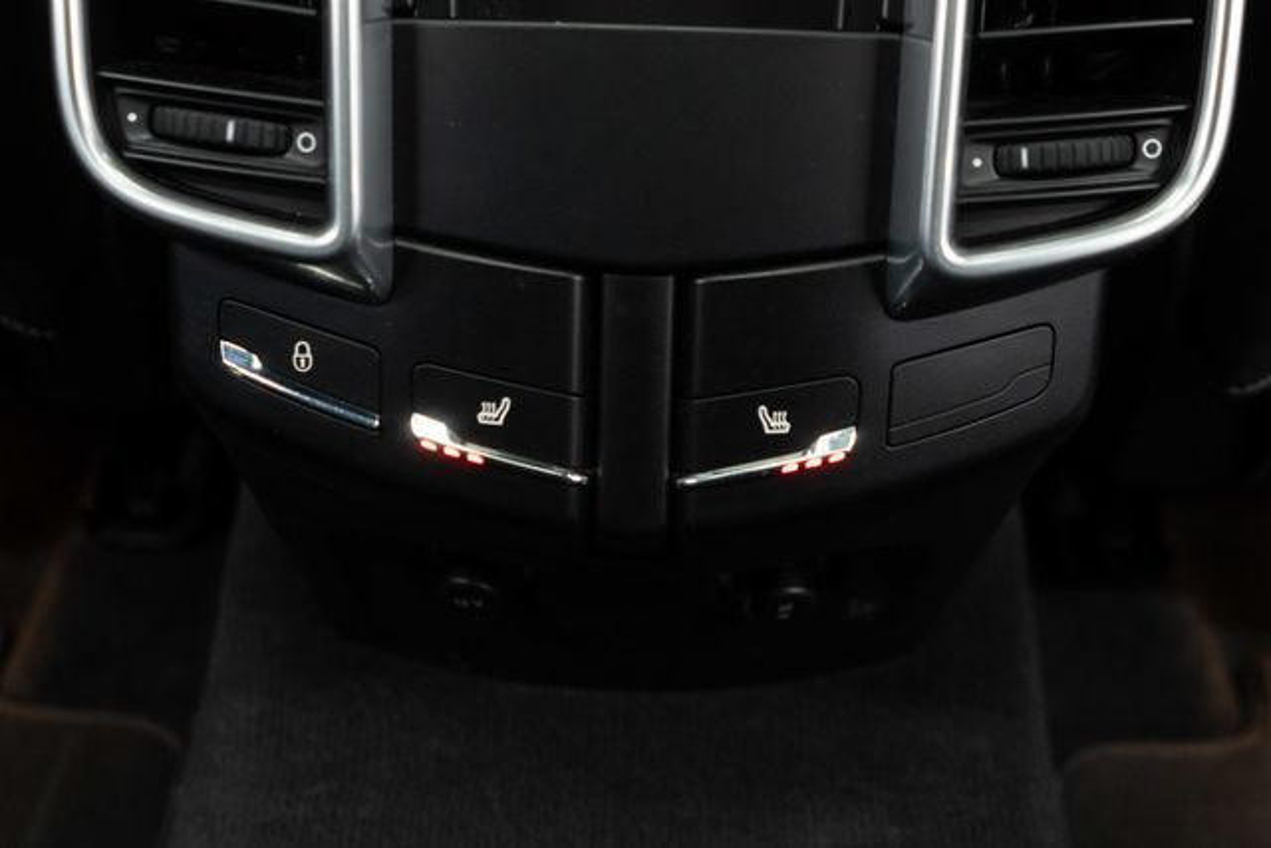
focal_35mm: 42
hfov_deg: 46.4
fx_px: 1483
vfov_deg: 31.9
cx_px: 636
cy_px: 424
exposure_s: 1/50
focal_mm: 28
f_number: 3.2
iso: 1250
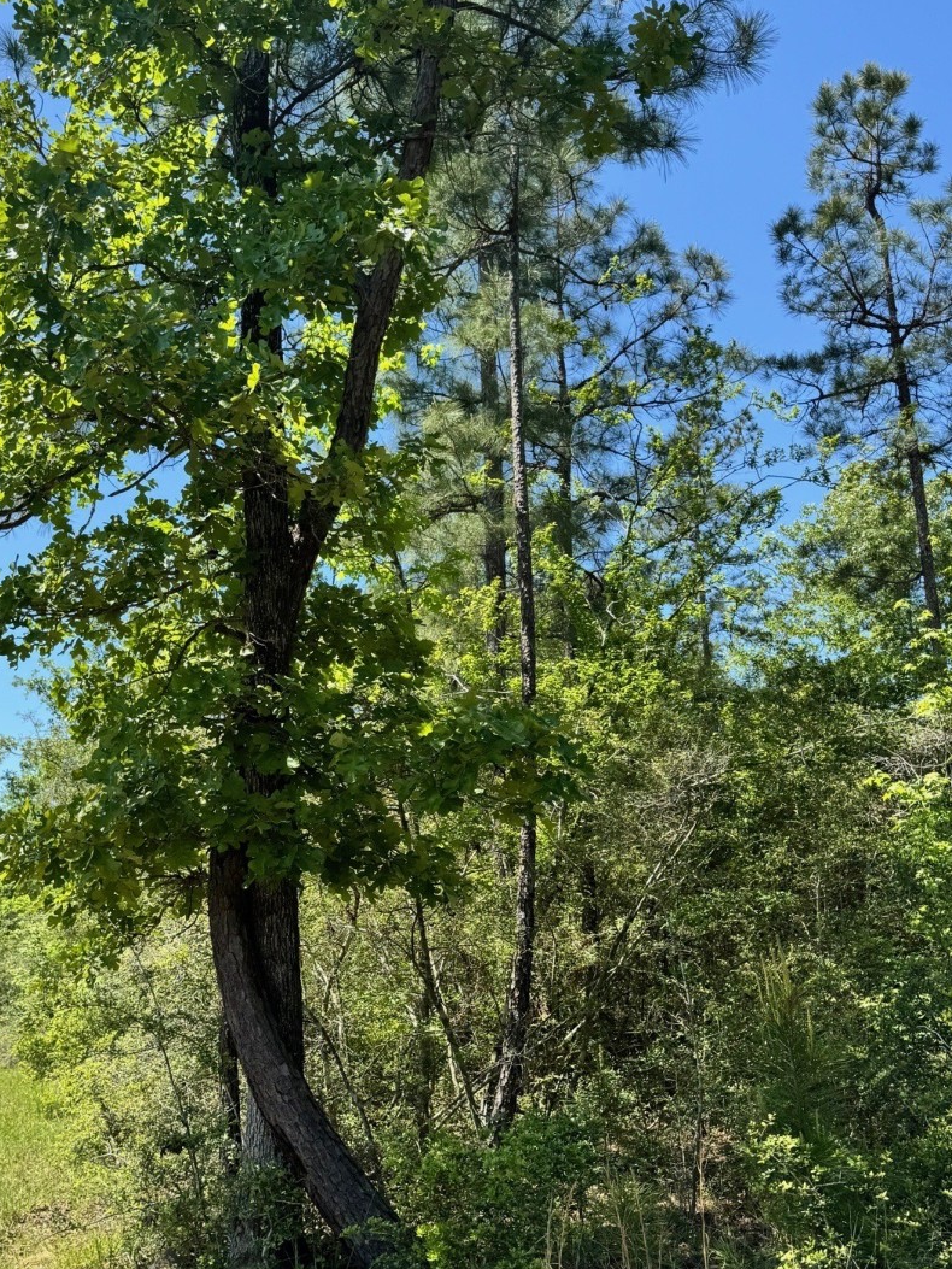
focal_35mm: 35
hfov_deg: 40.1
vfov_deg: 52.4
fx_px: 1283
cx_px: 301
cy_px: 732
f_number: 1.78
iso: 80
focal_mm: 6.76
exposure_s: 1/1869
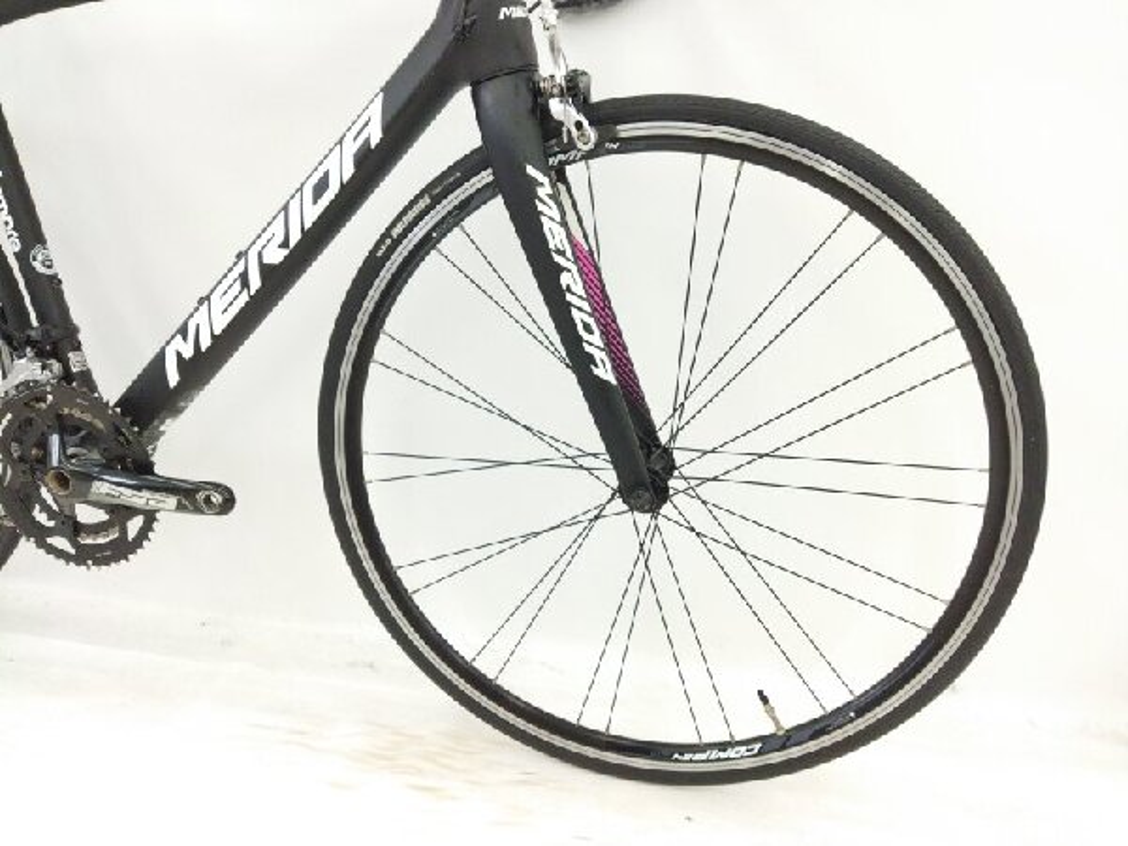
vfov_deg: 51.4
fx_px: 880
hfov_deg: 65.3
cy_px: 423
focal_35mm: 27
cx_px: 564
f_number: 1.79
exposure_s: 1/300
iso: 647
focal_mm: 4.71
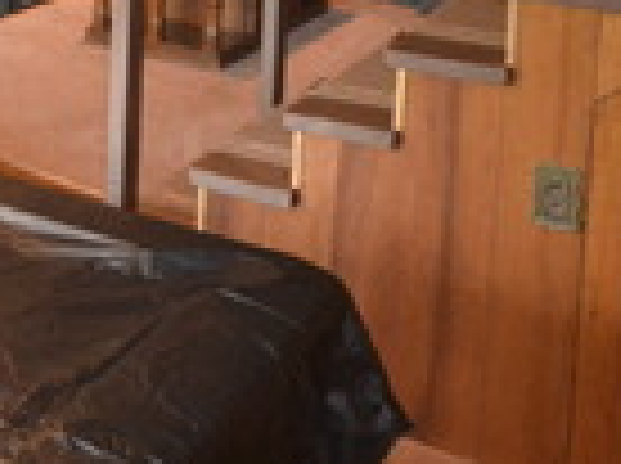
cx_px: -234
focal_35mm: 67
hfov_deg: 24.4
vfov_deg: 18.7
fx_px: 1200
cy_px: -277
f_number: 4
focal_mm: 10
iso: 2800
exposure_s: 1/60
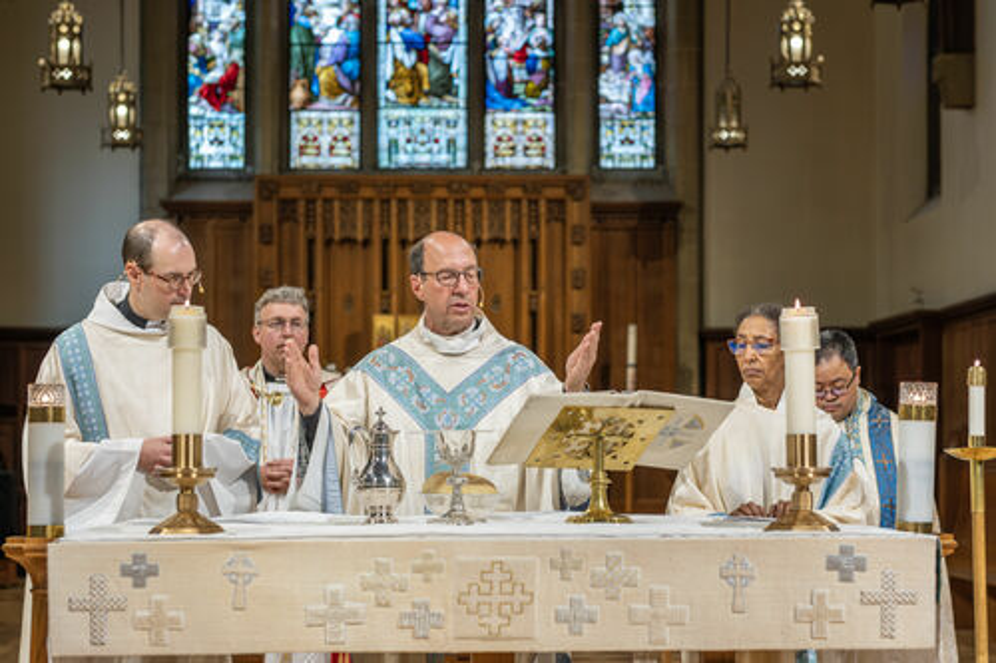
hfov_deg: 27.0
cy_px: 332
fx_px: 2074
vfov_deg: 18.2
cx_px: 498
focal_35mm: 75
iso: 320
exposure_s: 1/160
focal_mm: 50
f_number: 2.8
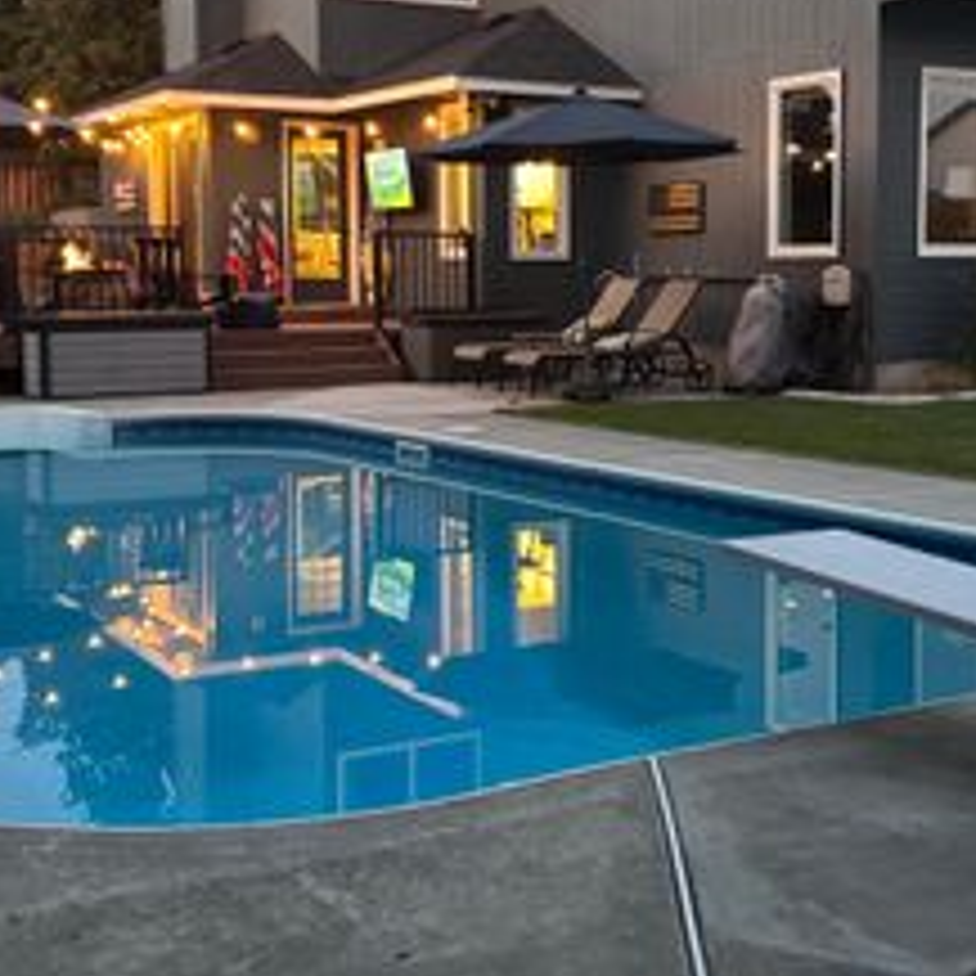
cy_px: 380
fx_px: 1691
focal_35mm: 53
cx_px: 607
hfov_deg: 32.1
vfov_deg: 32.1
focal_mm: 5.96
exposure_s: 1/30
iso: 640
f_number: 1.6
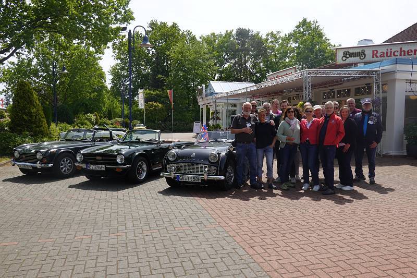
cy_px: 139
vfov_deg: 43.6
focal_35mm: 30
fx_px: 347
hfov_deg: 61.9
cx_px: 208
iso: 100
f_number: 5.6
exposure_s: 1/320
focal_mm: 11.29
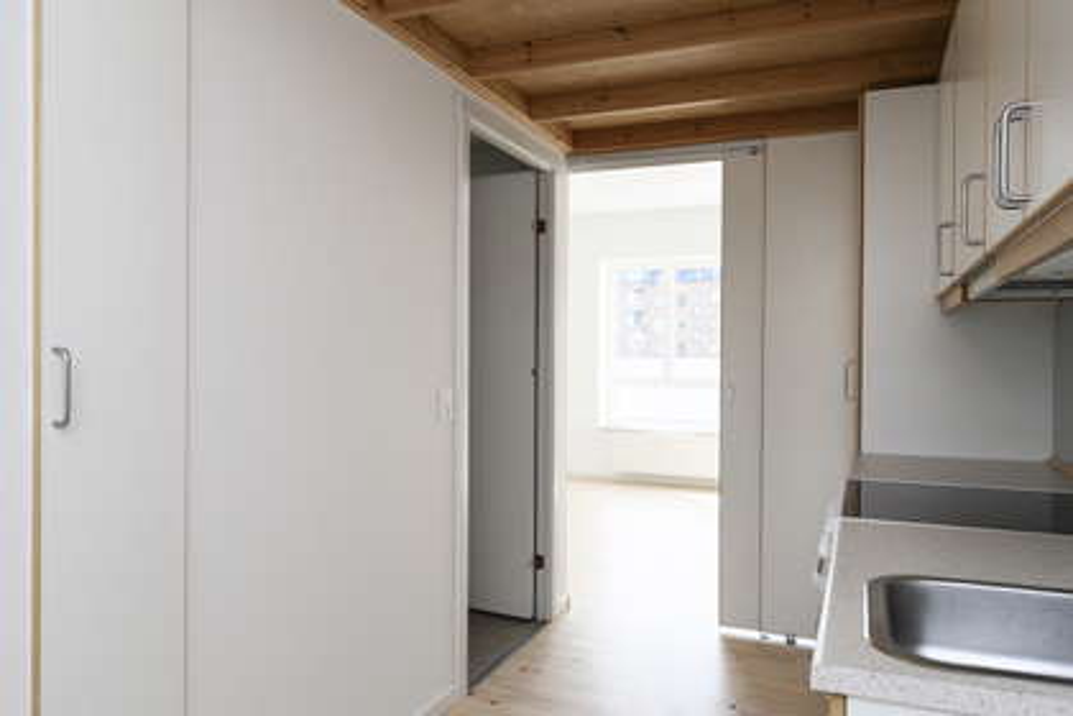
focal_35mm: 26
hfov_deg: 69.4
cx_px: 536
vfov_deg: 49.6
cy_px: 358
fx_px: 775
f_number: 5.6
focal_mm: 26
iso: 200
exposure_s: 1/30
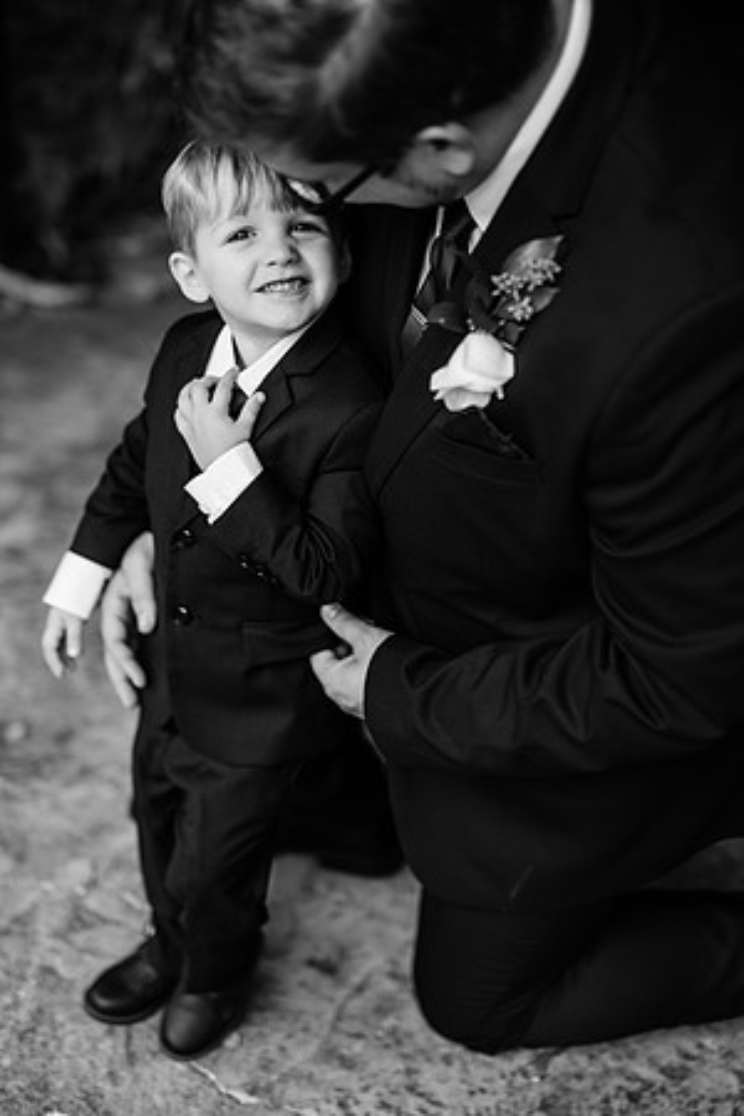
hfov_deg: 27.0
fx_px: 1550
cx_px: 372
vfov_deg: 39.6
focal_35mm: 50
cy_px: 558
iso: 100
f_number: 1.8
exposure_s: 1/200
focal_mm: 50
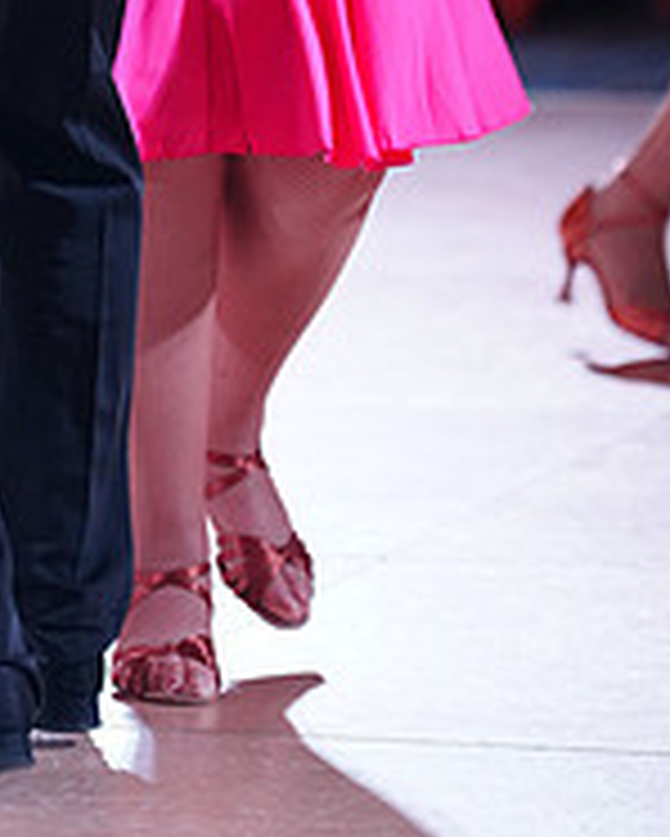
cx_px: 106
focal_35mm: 450
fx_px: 11145
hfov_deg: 3.4
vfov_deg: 4.3
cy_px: -297
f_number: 2.8
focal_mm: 154
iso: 2000
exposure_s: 1/320
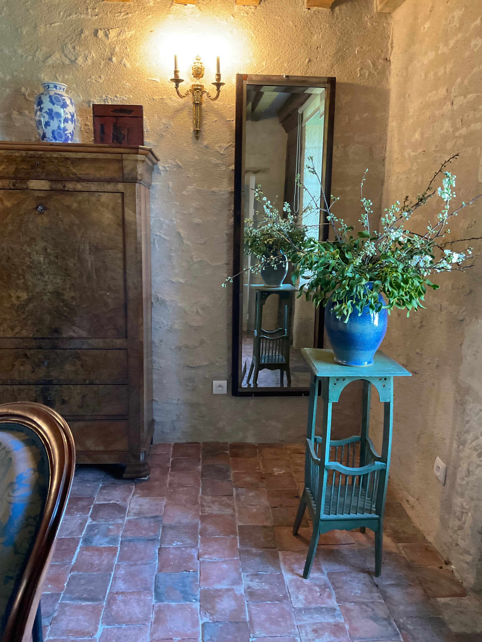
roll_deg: +0.4
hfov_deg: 48.2
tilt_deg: -11.2
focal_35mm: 29
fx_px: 538
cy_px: 321
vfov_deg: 61.7
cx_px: 241
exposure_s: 1/40
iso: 250
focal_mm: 3
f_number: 1.8
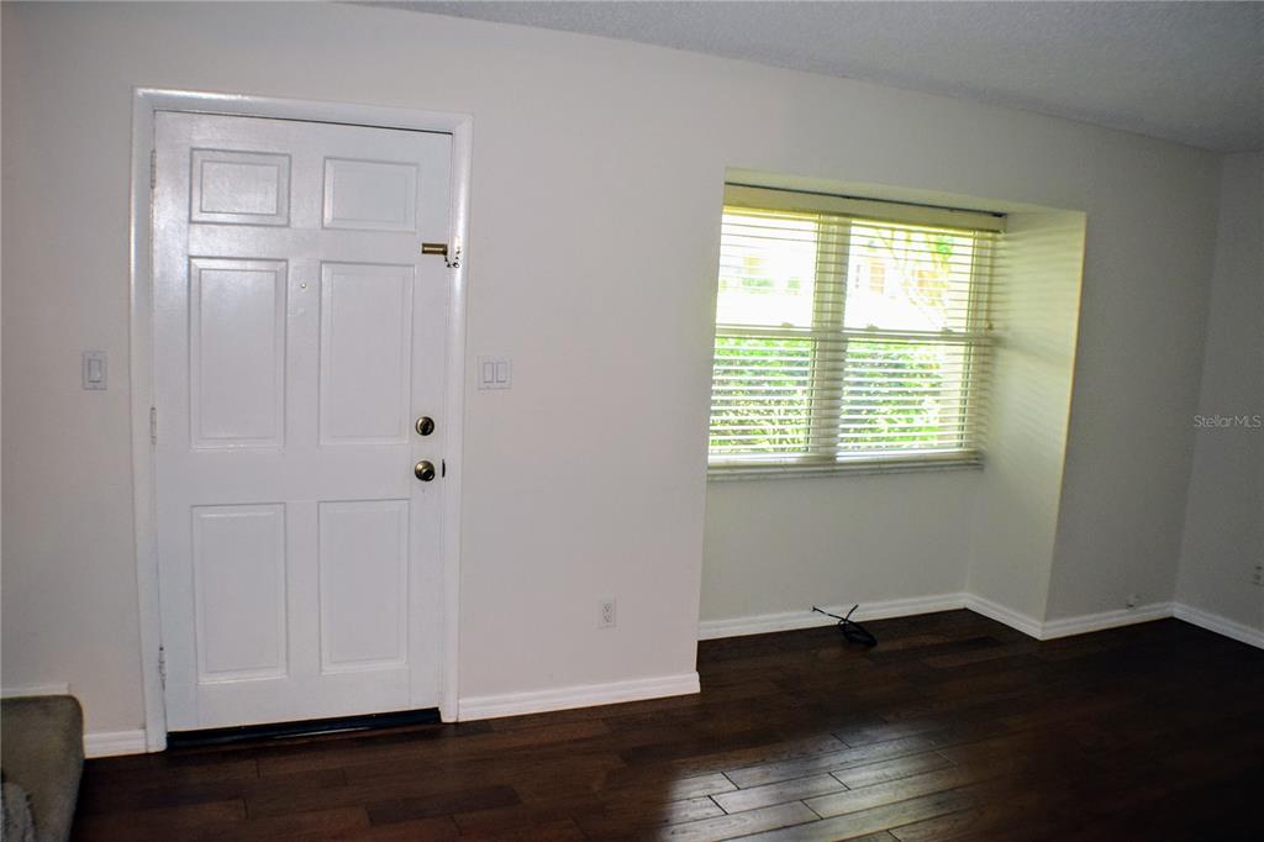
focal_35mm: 36
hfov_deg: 53.1
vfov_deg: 36.8
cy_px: 421
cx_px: 632
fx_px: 1264
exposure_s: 1/60
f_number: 4
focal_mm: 24
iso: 1250
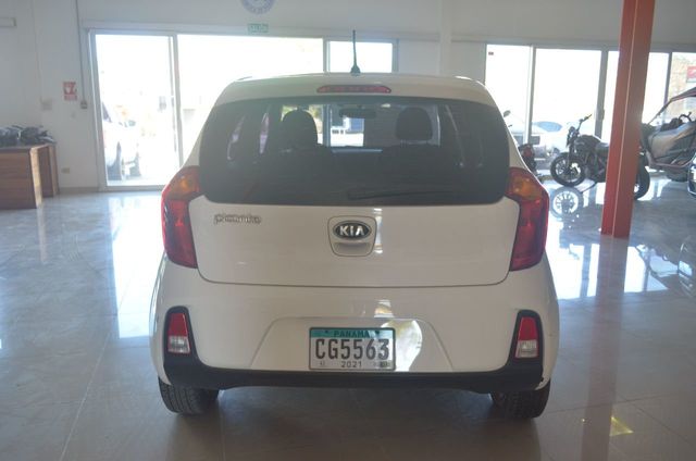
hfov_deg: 62.0
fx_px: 579
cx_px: 348
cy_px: 230
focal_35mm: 30
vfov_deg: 43.4
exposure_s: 1/125
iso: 500
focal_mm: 20
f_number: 3.8
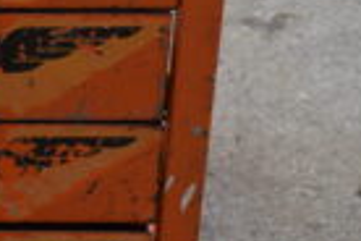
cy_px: 4
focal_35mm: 150
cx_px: -84
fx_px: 1504
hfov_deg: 13.3
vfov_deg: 9.1
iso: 200
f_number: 6.3
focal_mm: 32
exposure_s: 1/250
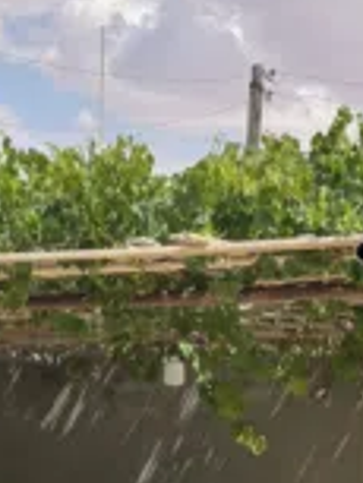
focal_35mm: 201
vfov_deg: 9.8
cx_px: 22
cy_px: 458
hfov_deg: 7.4
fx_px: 2806
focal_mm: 9
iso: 32
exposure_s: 1/619
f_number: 2.8
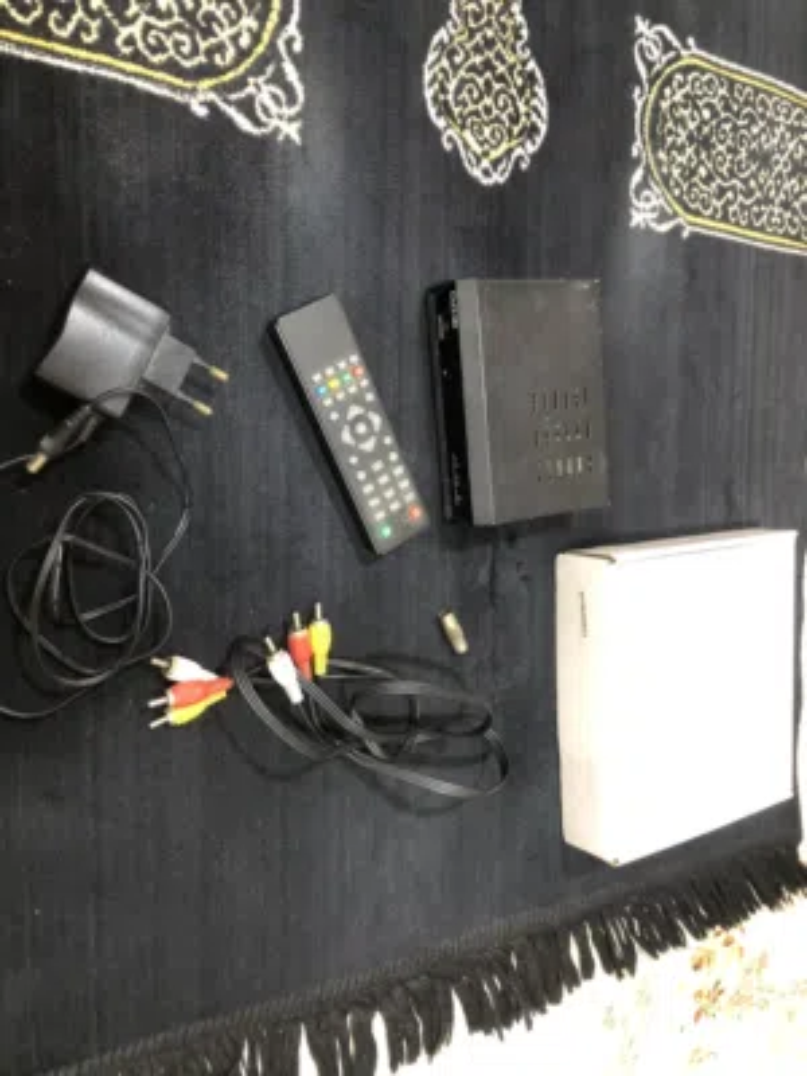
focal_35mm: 28
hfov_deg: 49.7
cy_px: 538
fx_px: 870
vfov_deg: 63.4
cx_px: 404
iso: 80
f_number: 1.8
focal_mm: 3.99
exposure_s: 1/6
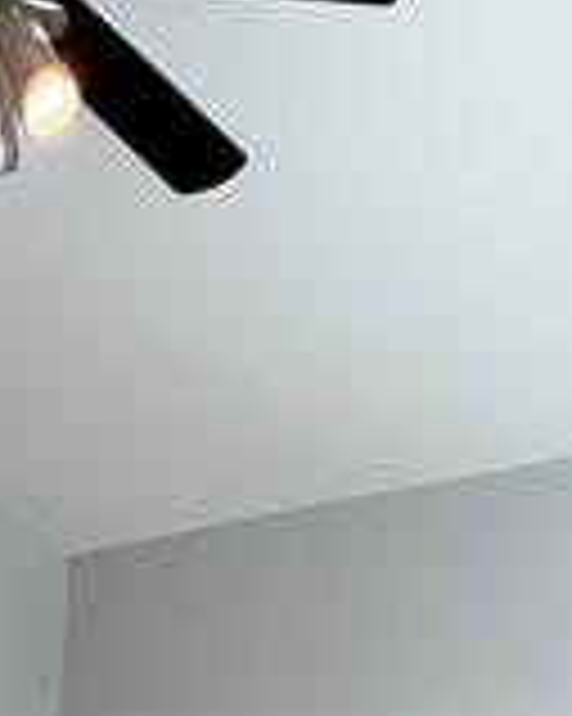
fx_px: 1398
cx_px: 63
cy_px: 1360
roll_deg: -4.2
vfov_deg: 19.5
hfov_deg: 22.6
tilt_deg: -20.9
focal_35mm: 66
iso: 200
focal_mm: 2.22
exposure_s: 1/120
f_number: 2.2
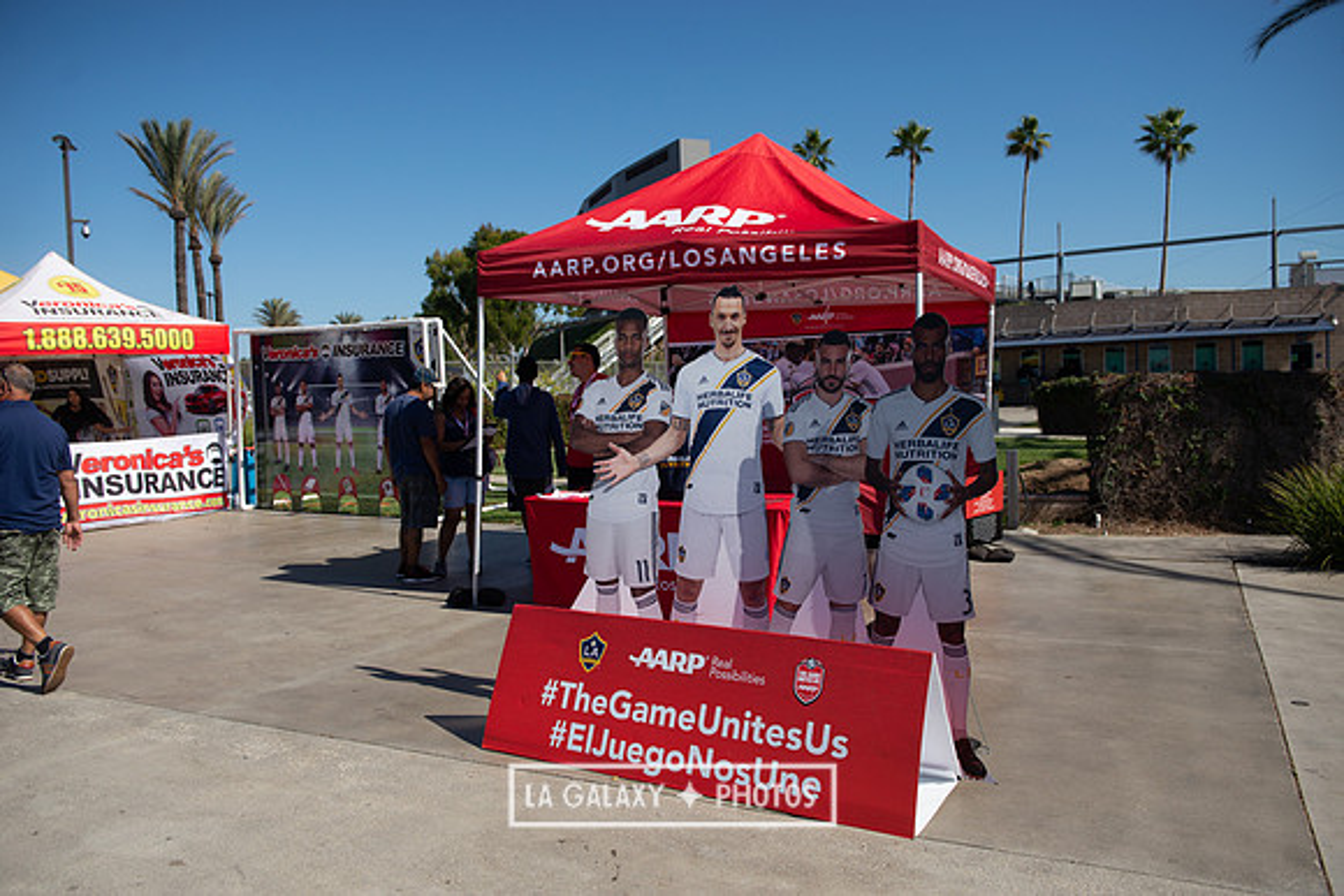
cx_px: 672
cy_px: 448
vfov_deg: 45.0
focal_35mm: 29
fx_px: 1083
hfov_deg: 63.6
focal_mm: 29
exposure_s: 1/4000
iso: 200
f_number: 4
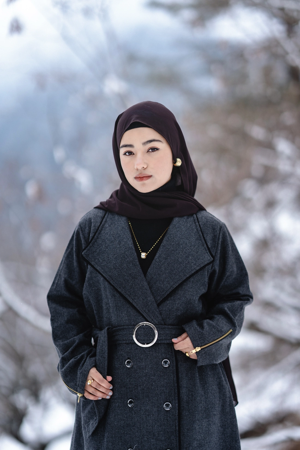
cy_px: 225
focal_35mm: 85
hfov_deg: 16.1
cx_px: 150
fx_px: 1062
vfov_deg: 23.9
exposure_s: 1/1250
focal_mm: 85
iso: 50
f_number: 1.4
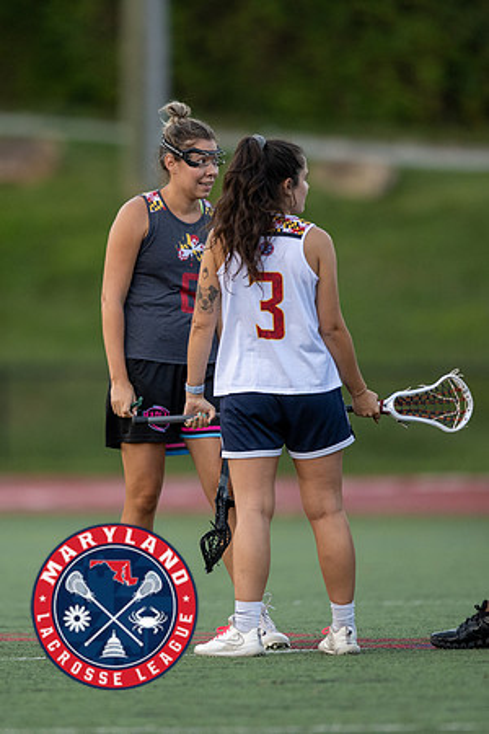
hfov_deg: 2.0
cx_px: 167
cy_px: 352
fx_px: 13755
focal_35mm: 675
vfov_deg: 3.1
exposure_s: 1/1250
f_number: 2.8
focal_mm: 400
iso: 1250
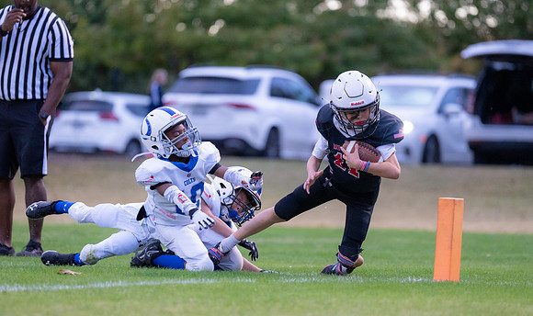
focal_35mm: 248
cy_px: 158
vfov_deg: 5.1
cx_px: 274
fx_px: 3548
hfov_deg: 8.6
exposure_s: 1/1250
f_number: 2.8
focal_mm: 200
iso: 3200
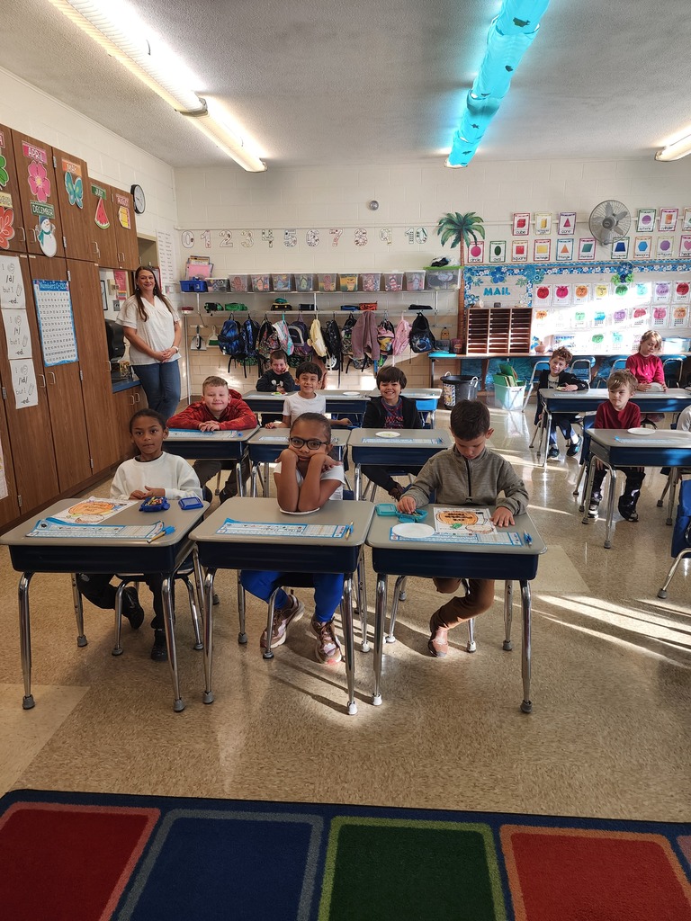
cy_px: 460
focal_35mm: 23
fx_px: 612
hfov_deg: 58.9
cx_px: 346
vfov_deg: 73.9
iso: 100
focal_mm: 6.4
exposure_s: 1/120
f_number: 1.8
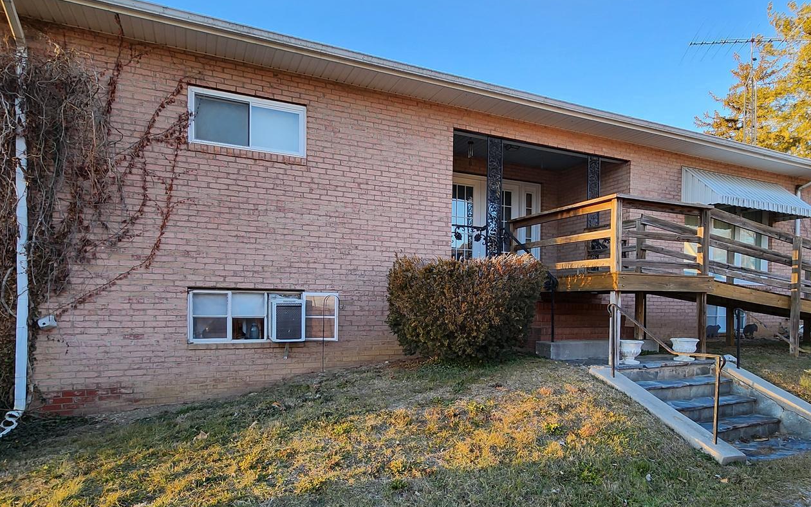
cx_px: 438
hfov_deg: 82.1
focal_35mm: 21
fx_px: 464
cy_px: 294
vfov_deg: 57.0
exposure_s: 1/120
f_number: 2.2
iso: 32
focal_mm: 1.74
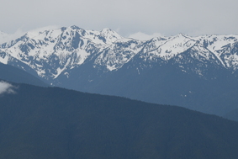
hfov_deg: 12.6
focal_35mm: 163
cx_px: 165
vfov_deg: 8.4
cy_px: 71
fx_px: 1078
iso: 100
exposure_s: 1/320
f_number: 9
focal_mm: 55
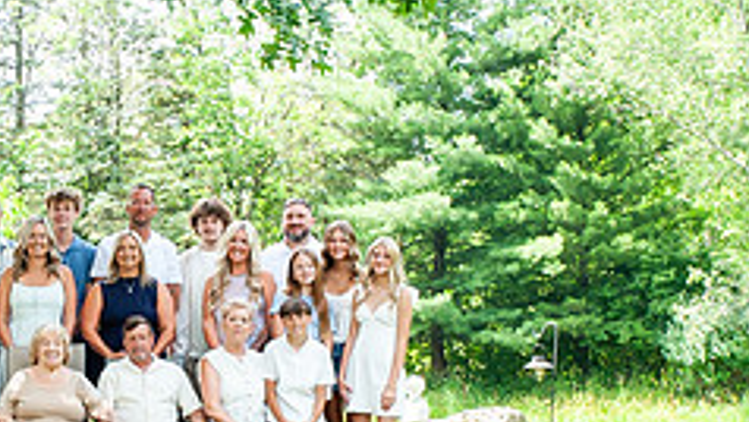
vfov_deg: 9.3
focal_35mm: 130
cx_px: 157
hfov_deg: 16.4
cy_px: 206
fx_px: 2582
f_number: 14
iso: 800
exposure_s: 1/100
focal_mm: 35
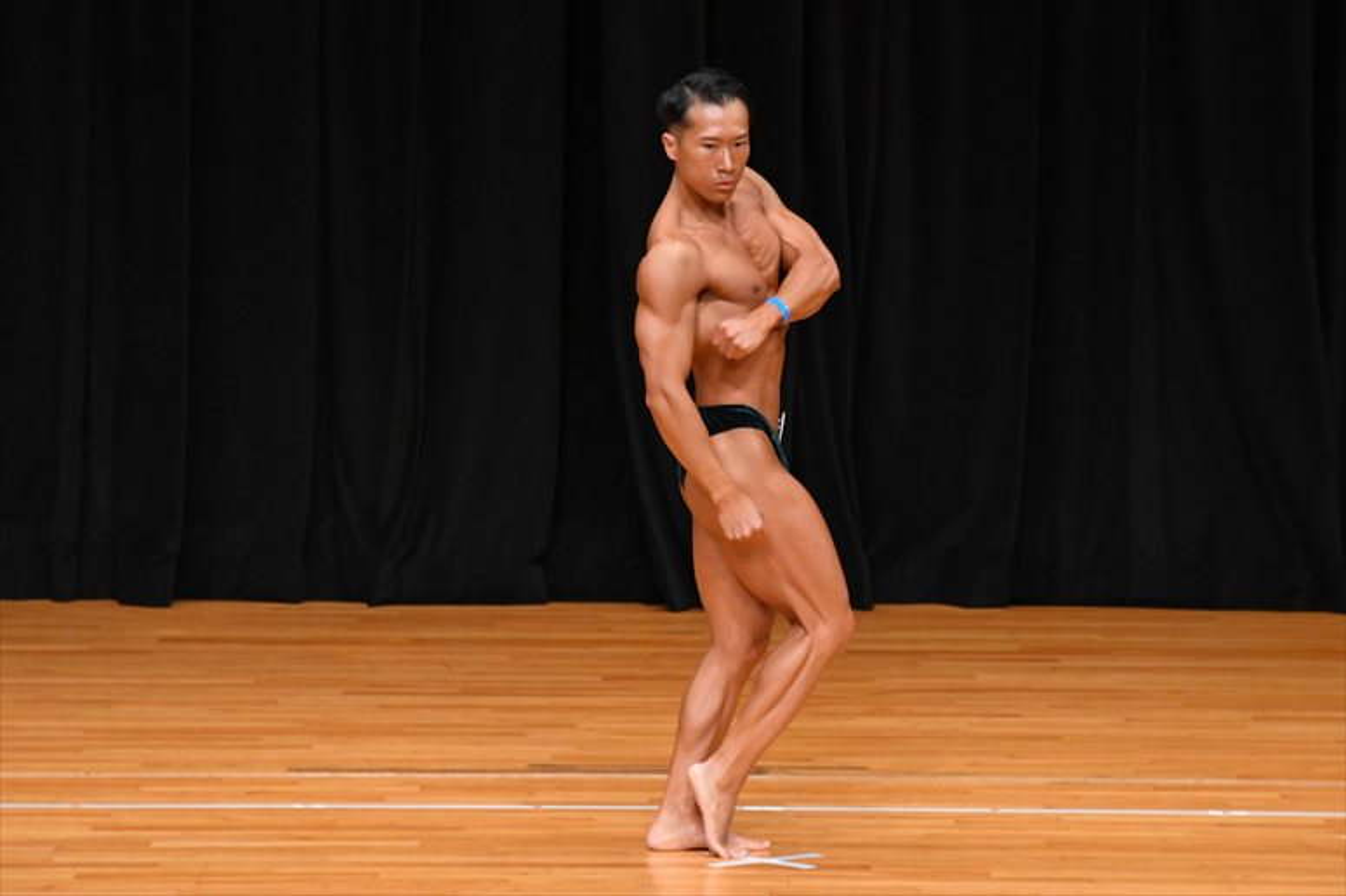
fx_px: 10651
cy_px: 448
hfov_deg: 7.2
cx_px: 673
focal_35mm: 285
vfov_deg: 4.8
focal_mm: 190
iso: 3200
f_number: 5.6
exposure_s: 1/400
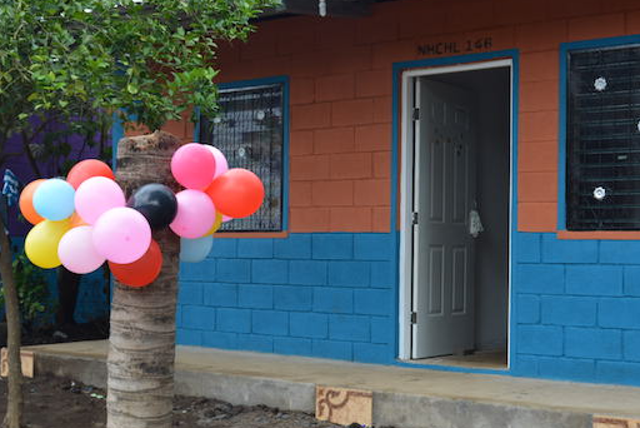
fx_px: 1085
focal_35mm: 61
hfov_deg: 32.8
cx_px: 358
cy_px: 233
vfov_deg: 22.3
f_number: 5.6
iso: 200
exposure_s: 1/125
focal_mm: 28
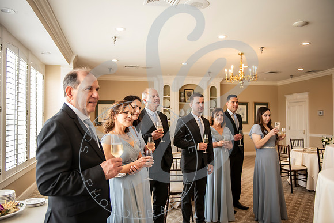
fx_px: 288
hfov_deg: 60.3
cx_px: 167
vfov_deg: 42.3
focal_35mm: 31
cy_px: 112
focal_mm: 31
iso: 400
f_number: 2.8
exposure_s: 1/160
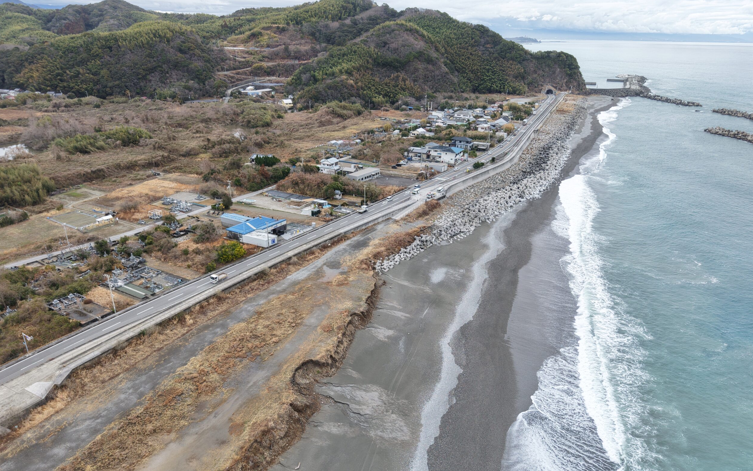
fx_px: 534
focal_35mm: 26
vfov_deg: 47.5
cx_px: 373
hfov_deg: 70.4
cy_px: 265
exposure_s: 1/1250
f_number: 1.8
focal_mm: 8.67
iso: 200
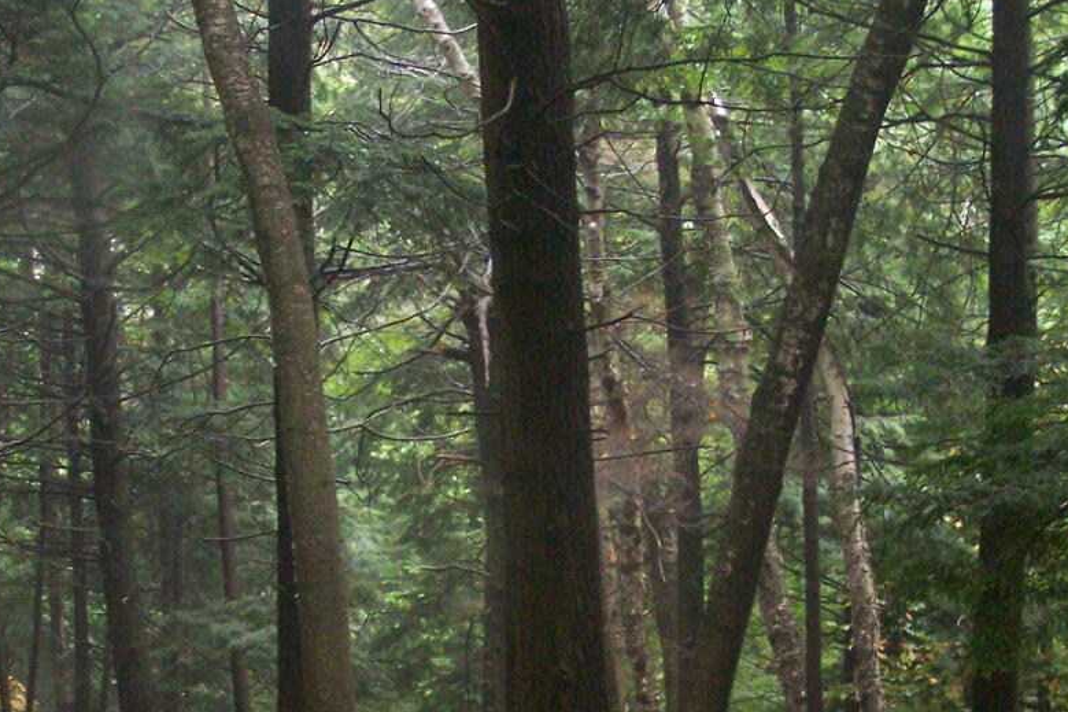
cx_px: 511
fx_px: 2758
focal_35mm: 93
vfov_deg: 14.5
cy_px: 684
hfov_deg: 21.9
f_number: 3
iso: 400
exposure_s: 1/60
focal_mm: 8.5
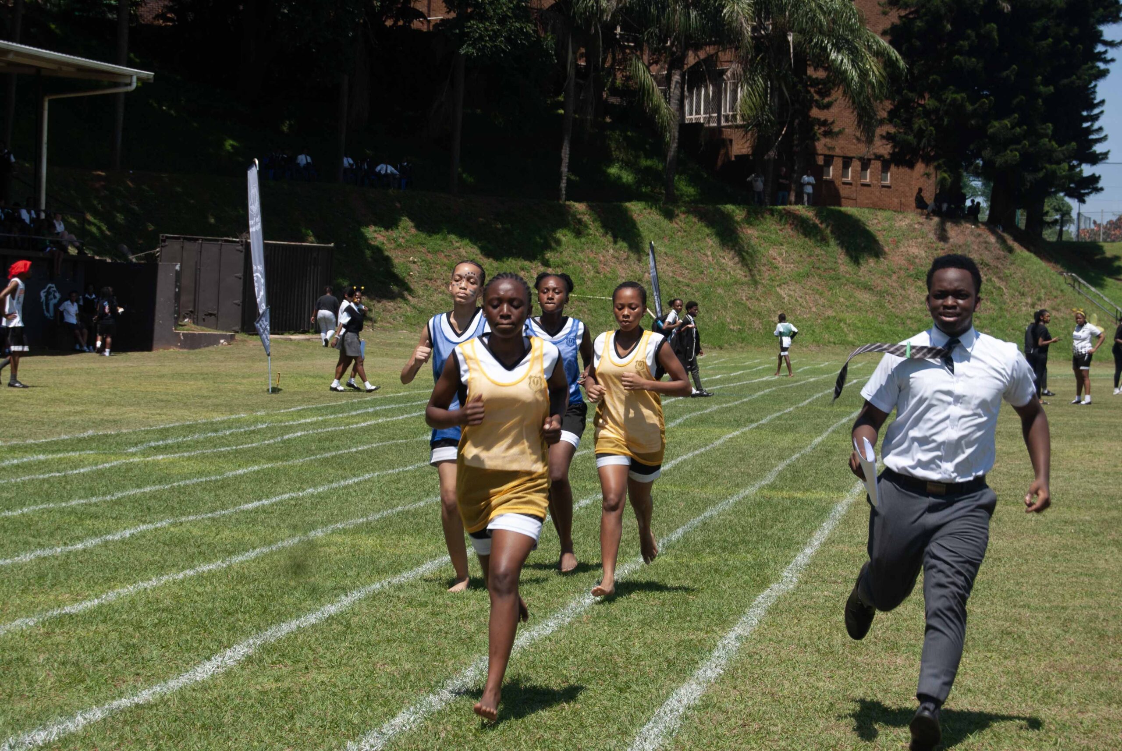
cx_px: 561
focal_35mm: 82
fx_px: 2574
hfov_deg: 24.6
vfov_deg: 16.6
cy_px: 376
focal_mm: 55
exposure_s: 1/250
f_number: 8
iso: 100
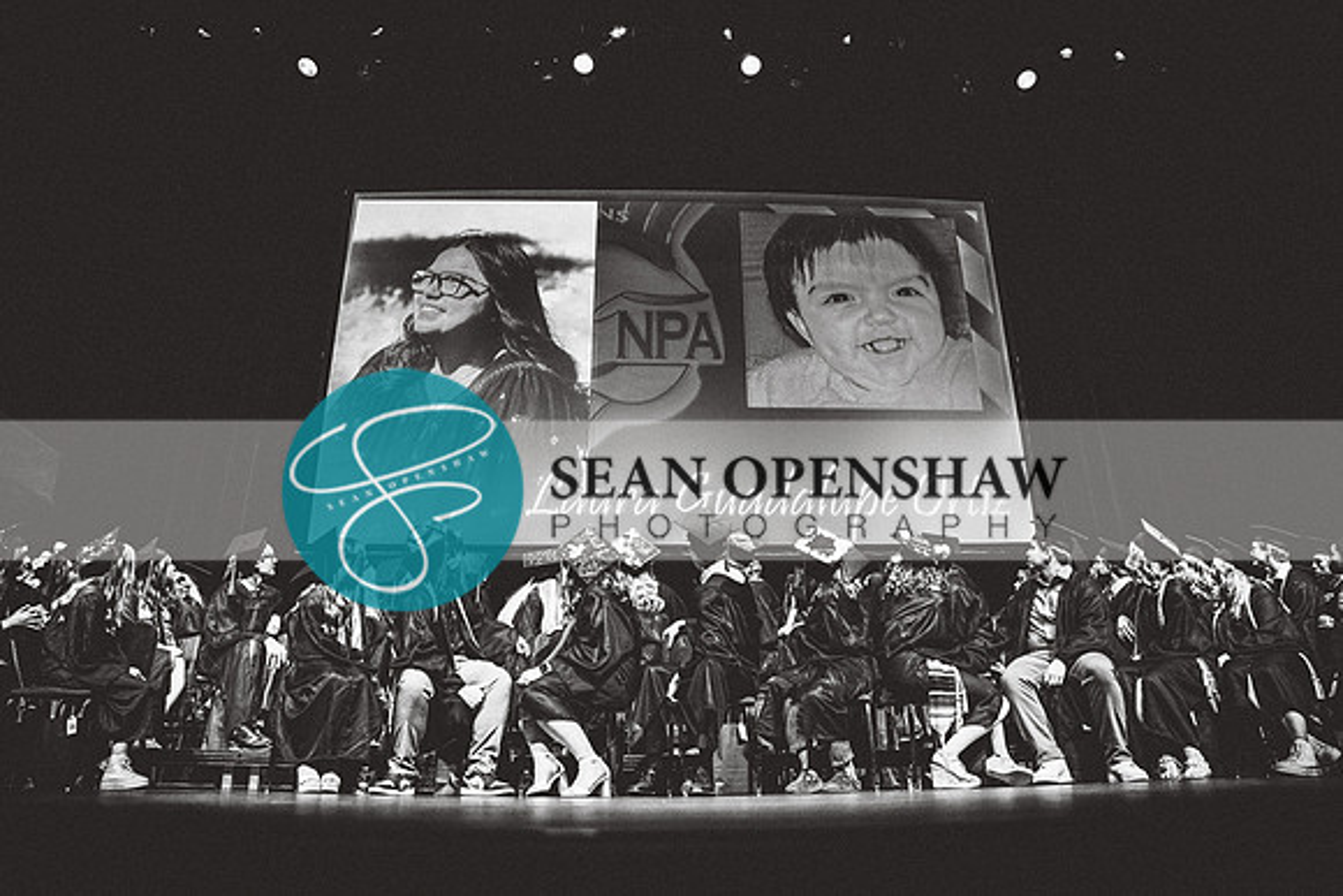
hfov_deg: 73.7
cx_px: 672
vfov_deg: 53.2
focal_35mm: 24
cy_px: 448
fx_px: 896
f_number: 2.8
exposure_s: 1/160
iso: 2500
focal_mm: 24
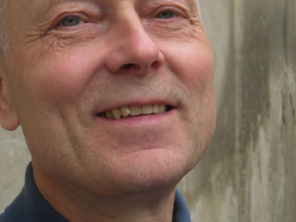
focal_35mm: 142
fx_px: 1214
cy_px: 72
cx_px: 101
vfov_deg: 10.4
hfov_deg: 13.9
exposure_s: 1/140
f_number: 4.8
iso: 181
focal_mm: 13
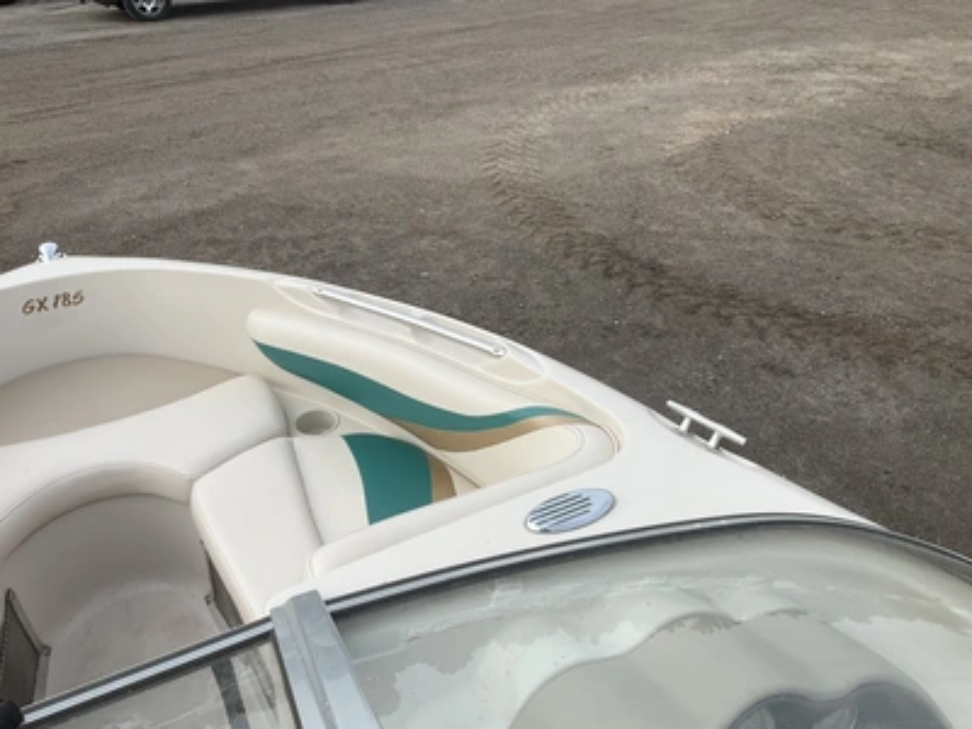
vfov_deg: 48.2
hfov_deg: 61.7
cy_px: 364
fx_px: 814
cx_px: 486
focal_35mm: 29
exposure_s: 1/1577
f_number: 1.8
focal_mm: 3
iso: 25
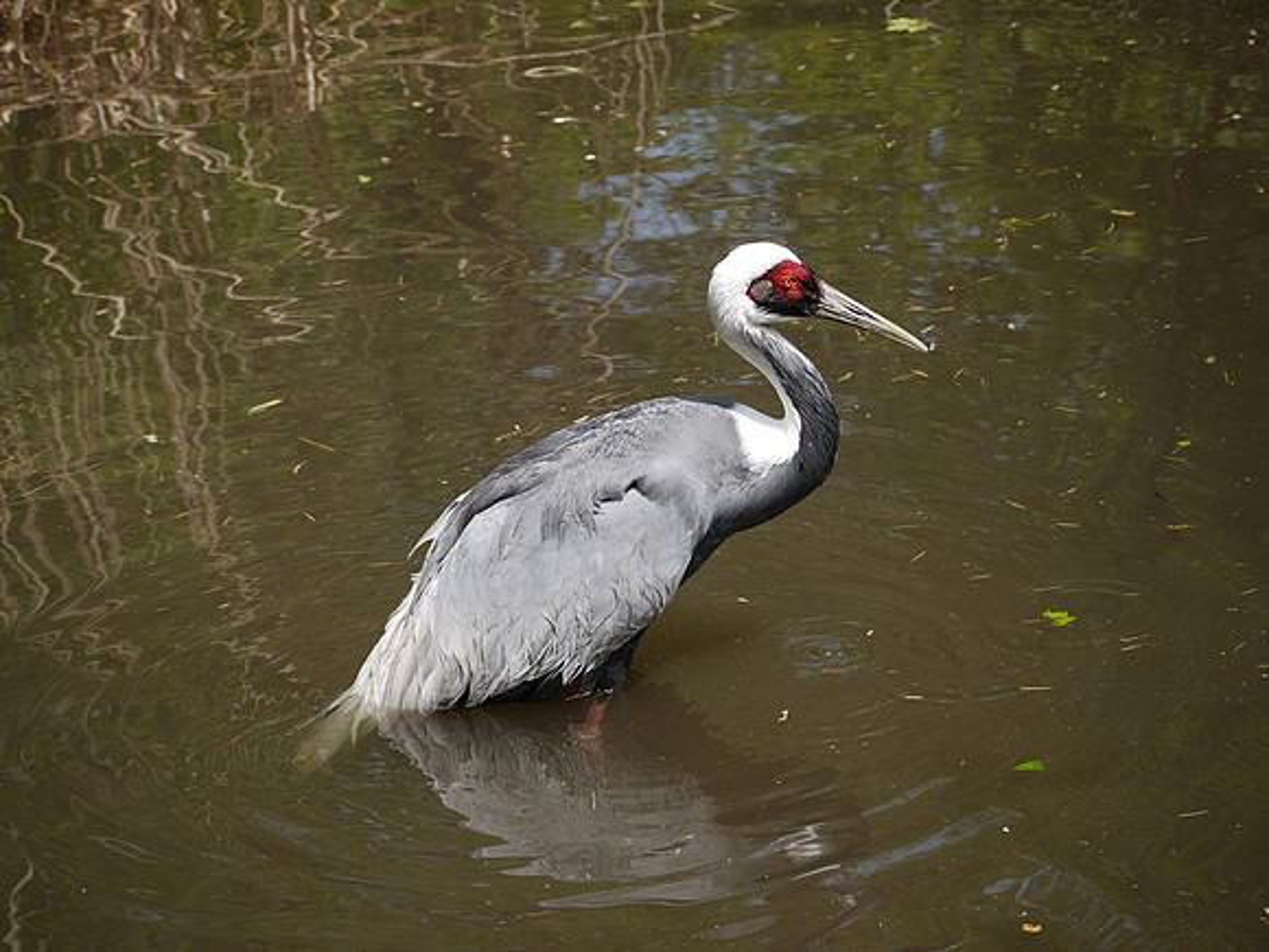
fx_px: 4472
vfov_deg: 12.1
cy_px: 476
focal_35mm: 122
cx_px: 634
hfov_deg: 16.1
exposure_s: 1/500
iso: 100
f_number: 5
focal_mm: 61
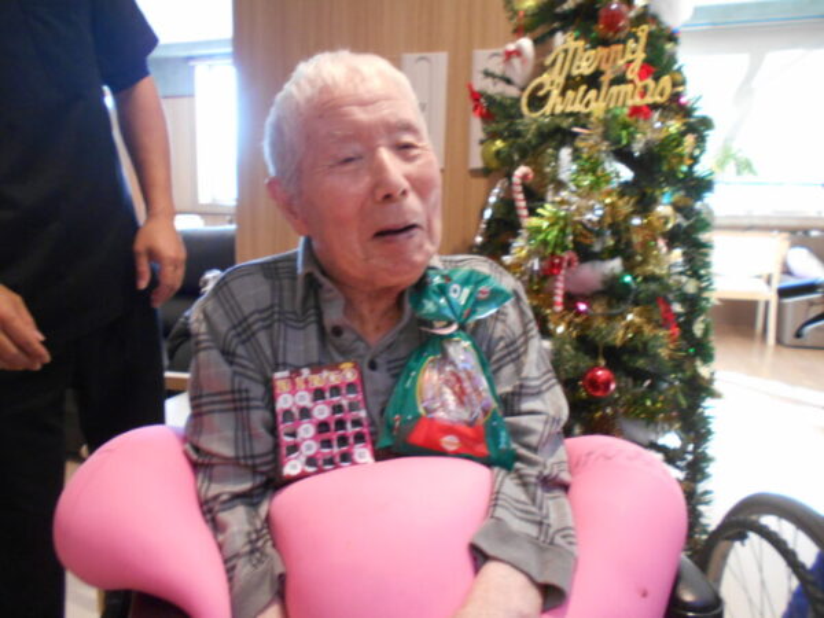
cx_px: 412
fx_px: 619
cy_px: 309
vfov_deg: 53.1
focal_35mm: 26
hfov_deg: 67.3
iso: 320
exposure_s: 1/30
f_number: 3.2
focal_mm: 4.6
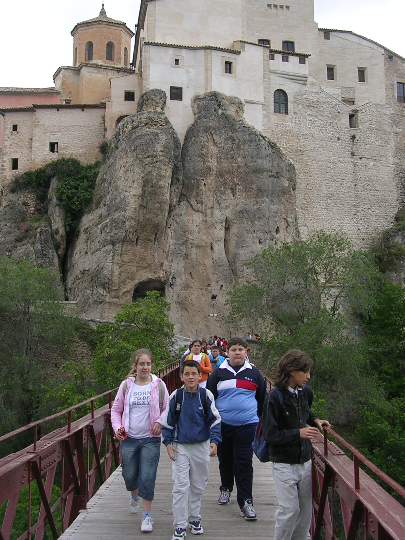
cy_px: 259
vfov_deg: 41.2
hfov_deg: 31.5
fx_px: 718
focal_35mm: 46
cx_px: 199
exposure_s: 1/493
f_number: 2.8
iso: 50
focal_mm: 5.8
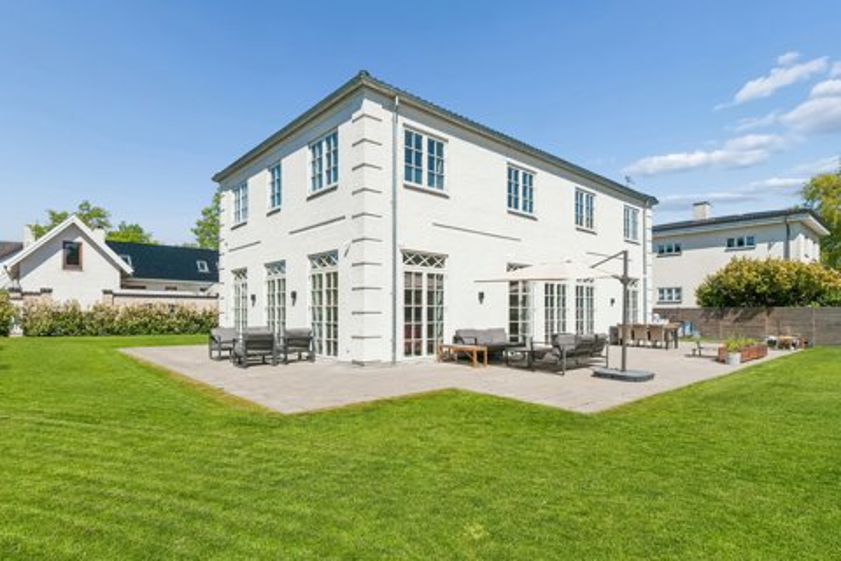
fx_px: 420
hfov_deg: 90.0
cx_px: 420
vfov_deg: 67.4
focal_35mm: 18
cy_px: 280
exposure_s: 1/640
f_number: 10
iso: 200
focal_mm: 12
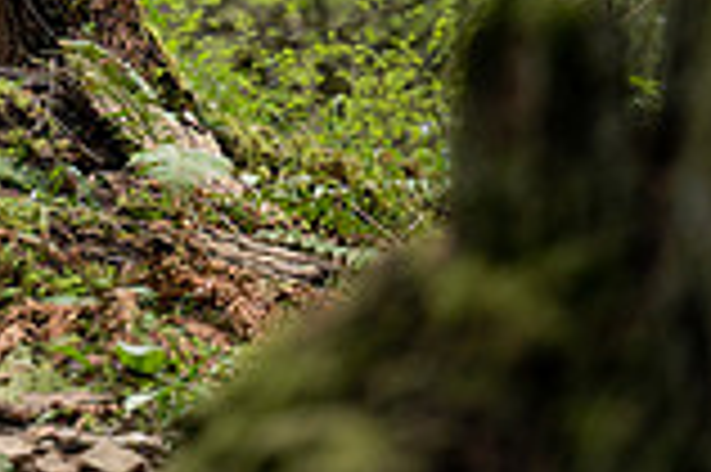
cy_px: -495
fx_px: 9036
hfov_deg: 4.5
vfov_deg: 3.0
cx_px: -438
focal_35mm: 458
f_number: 2.8
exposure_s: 1/1000
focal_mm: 98
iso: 1250
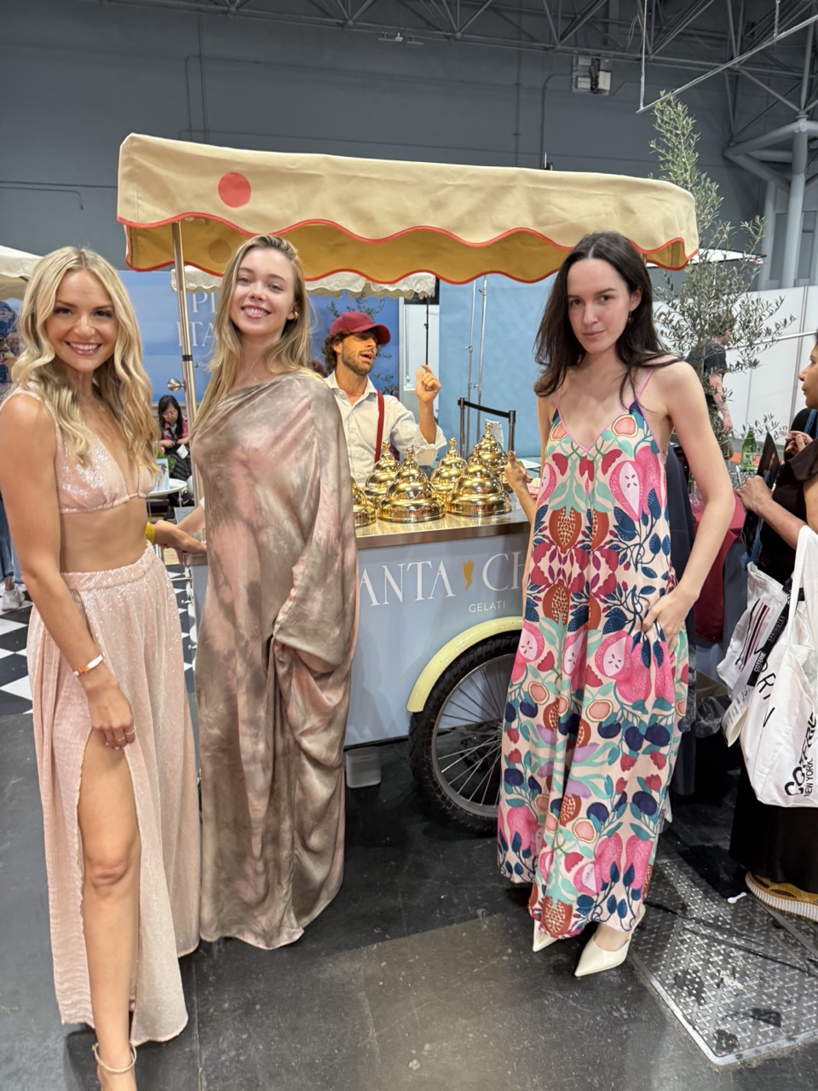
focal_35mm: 24
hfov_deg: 56.8
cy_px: 546
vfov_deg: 71.6
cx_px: 409
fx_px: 756
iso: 250
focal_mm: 6.76
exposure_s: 1/60
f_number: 1.78
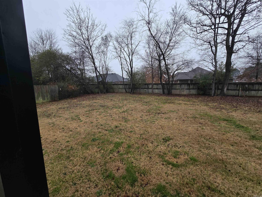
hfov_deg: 106.2
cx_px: 131
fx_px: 98
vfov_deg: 89.9
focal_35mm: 13
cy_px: 98
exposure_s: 1/545
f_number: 2.2
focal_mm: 2.2
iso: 50
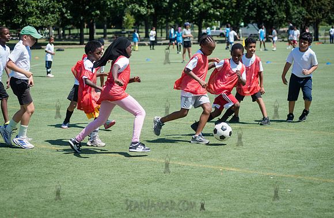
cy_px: 122
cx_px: 180
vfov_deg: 15.3
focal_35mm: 88
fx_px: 814
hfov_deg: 23.2
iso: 200
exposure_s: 1/1250
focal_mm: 80
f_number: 4
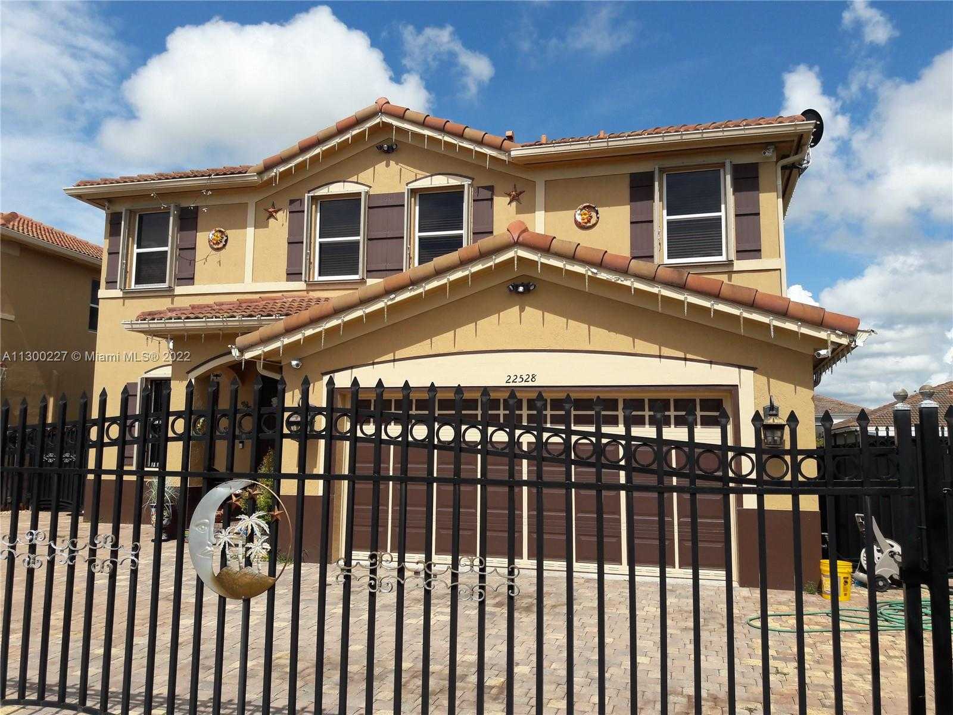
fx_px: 771
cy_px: 358
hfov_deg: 63.4
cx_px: 476
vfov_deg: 49.7
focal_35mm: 28
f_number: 1.9
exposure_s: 1/1894
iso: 40
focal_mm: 3.7
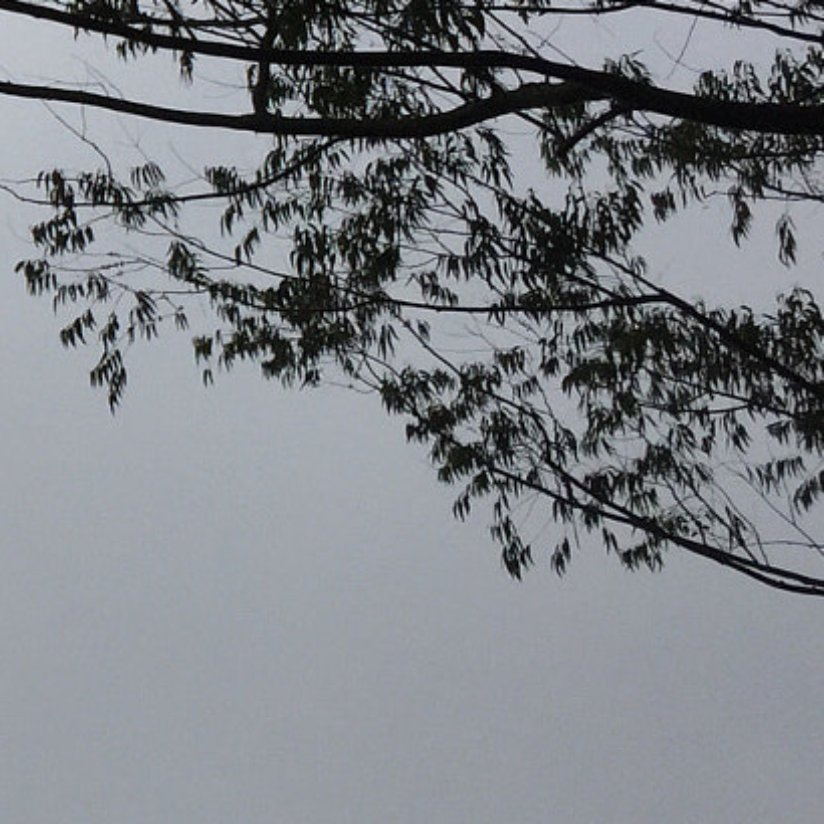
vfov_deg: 17.1
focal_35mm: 100
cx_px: -601
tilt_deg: +29.8
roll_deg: -3.8
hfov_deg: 15.3
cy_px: 58
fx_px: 2693
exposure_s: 1/6623
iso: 32
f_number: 2.2
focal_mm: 4.15
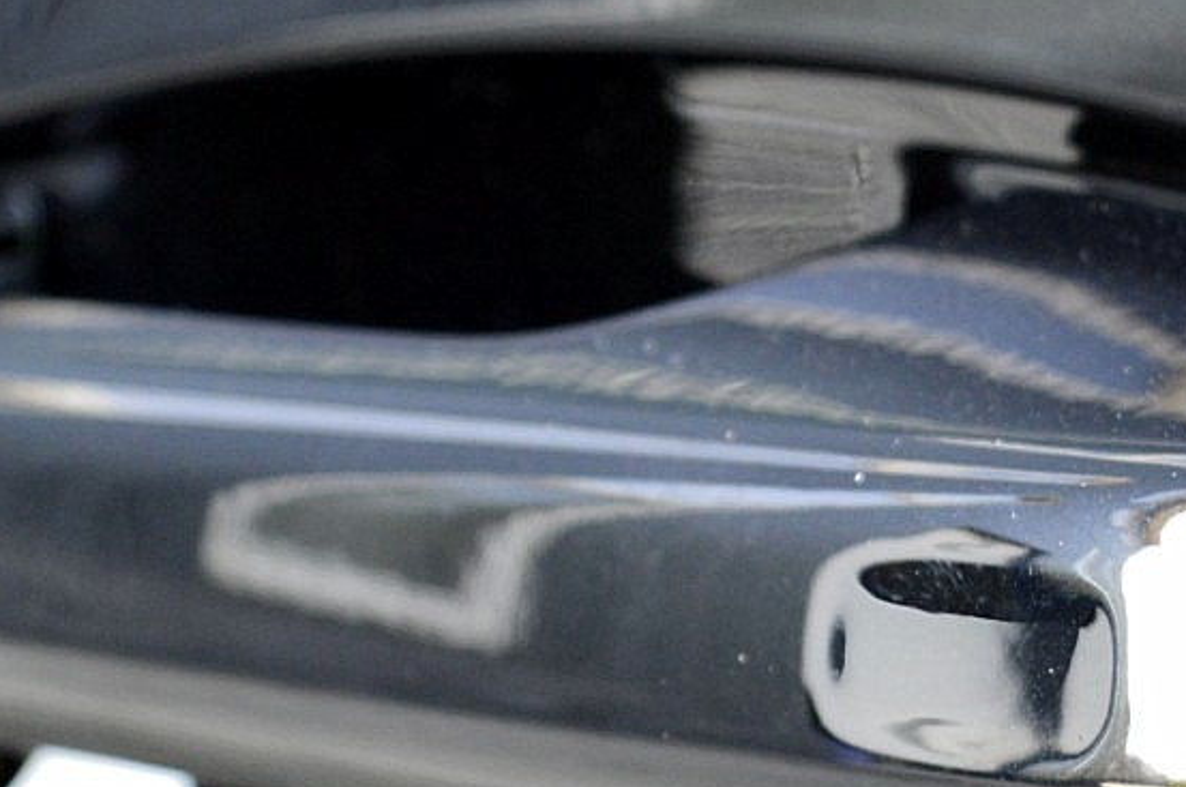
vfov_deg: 5.6
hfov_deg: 8.5
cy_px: 498
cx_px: 742
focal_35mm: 242
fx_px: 7976
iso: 800
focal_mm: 55
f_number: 5.6
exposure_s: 1/40
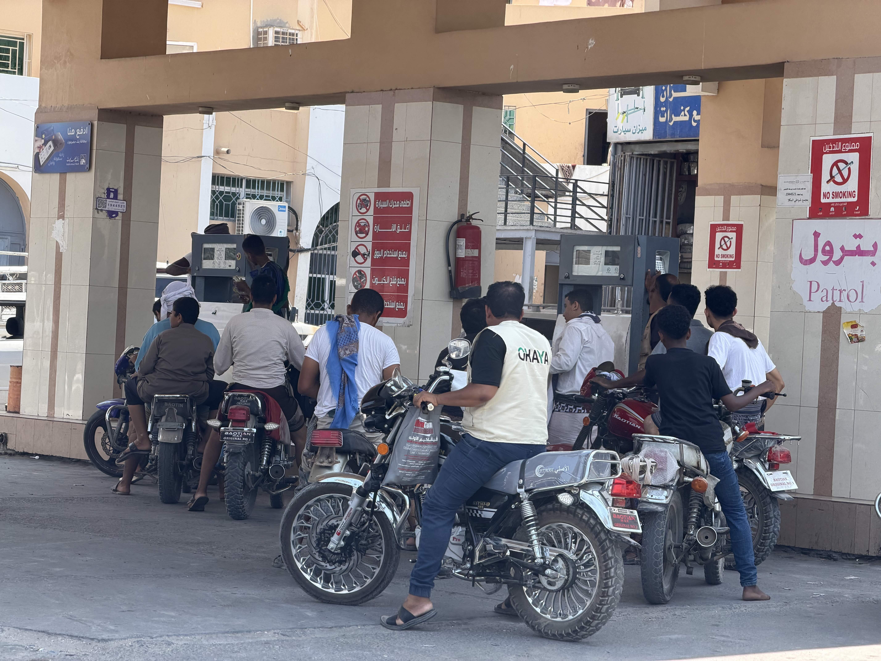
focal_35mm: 100
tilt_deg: -0.2
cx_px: 440
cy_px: 330
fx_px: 2545
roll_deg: -3.4
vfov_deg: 14.8
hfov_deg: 19.6
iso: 50
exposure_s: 1/361
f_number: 2.8
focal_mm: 16.89
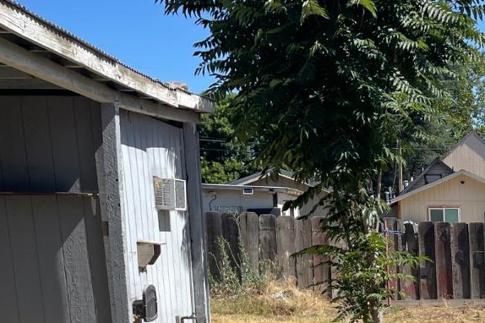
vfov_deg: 18.4
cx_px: 557
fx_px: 916
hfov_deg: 26.8
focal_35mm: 68
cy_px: 439
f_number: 1.6
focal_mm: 5.1
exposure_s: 1/4202
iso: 32
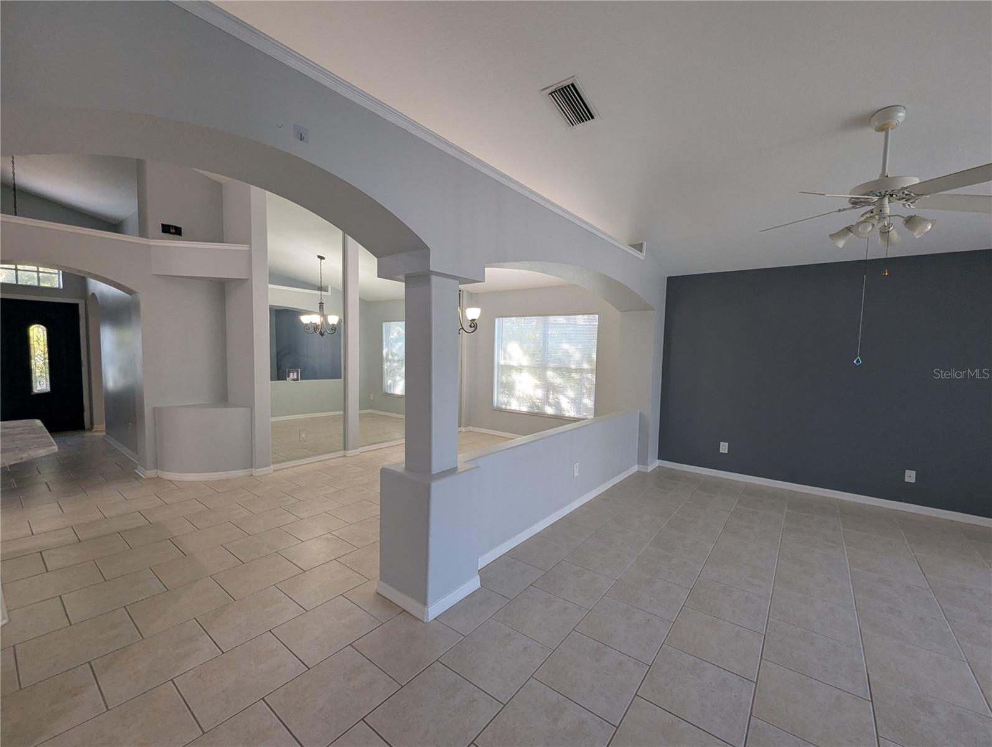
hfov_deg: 106.1
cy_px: 374
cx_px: 496
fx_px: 373
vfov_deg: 90.1
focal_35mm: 13
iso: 61
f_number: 2.2
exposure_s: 1/40
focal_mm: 1.95
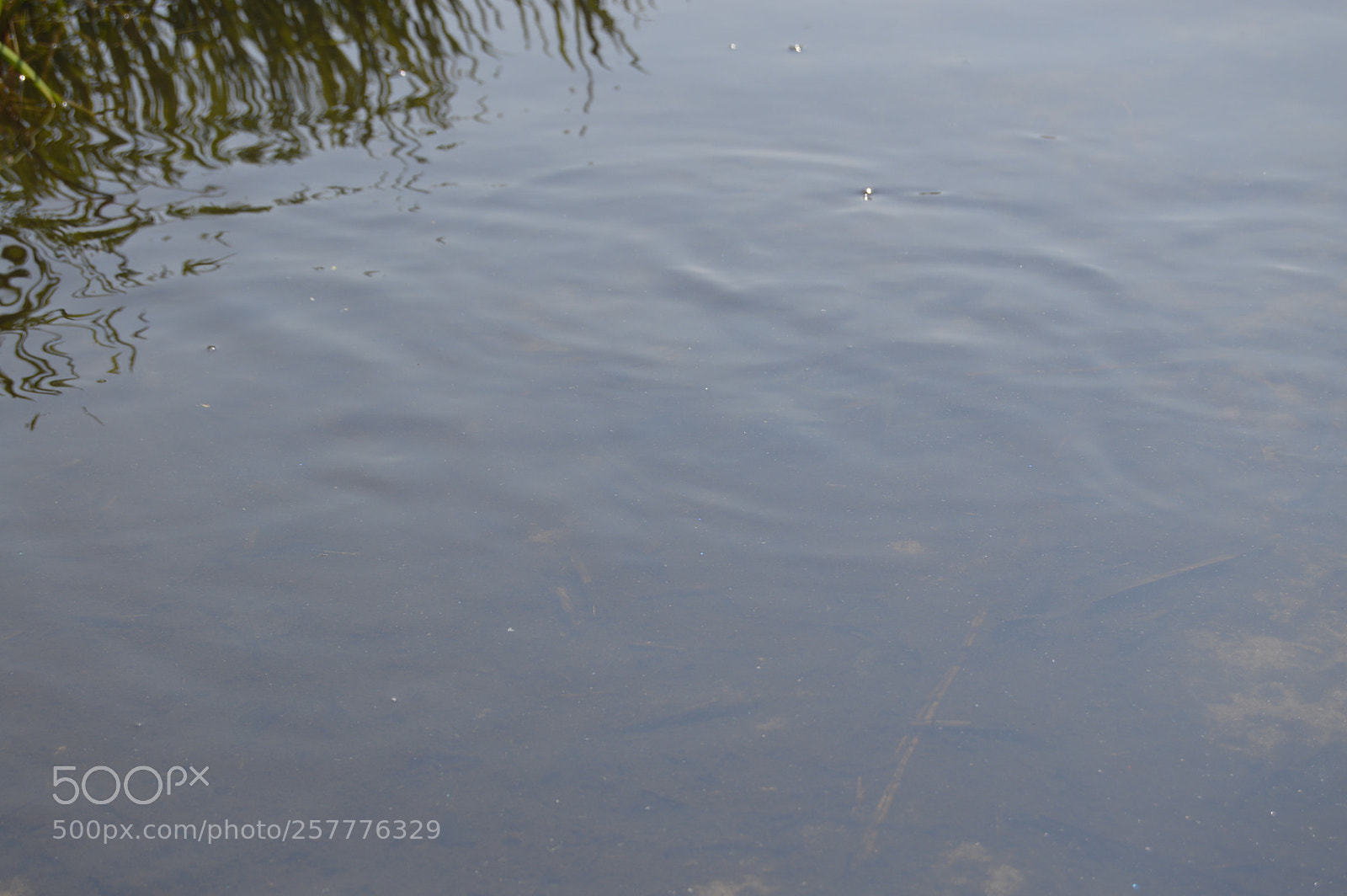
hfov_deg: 24.6
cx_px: 674
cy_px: 448
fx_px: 3084
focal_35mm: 82
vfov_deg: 16.5
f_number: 9
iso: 100
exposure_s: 1/320
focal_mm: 55
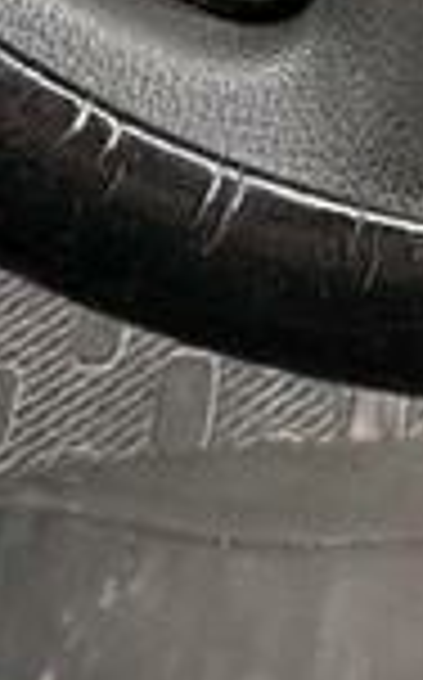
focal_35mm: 88
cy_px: -928
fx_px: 1628
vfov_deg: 15.0
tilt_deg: -30.3
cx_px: 639
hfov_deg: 13.9
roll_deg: -4.9
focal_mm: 2.22
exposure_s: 1/140
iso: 125
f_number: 2.2
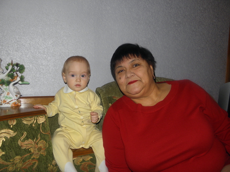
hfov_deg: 63.4
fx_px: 186
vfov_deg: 49.8
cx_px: 115
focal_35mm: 28
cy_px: 86
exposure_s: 1/30
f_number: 3.5
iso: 100
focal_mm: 5
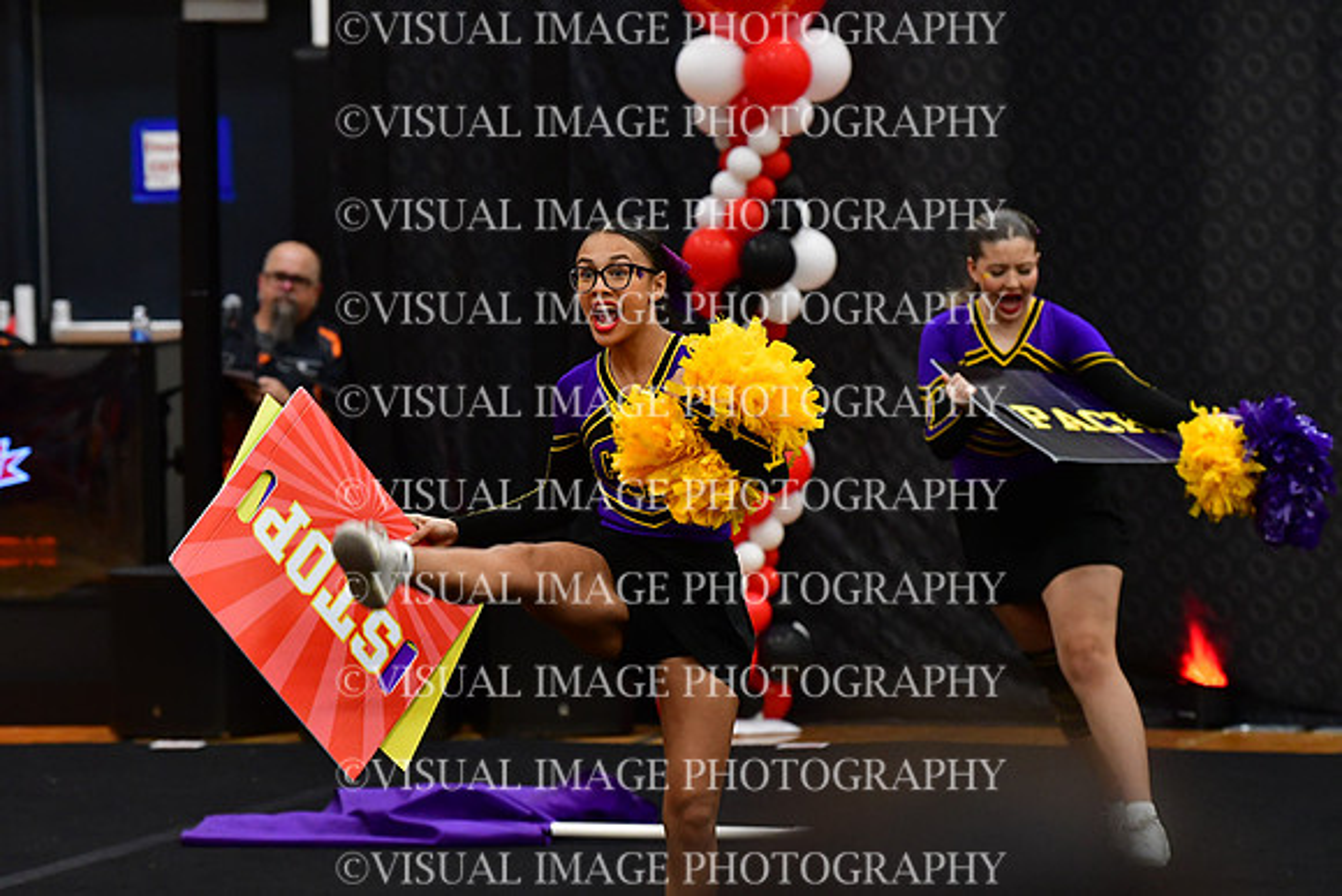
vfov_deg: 5.6
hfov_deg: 8.3
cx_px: 671
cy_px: 448
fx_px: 9209
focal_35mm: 247
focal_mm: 165
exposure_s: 1/500
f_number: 4
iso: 4000
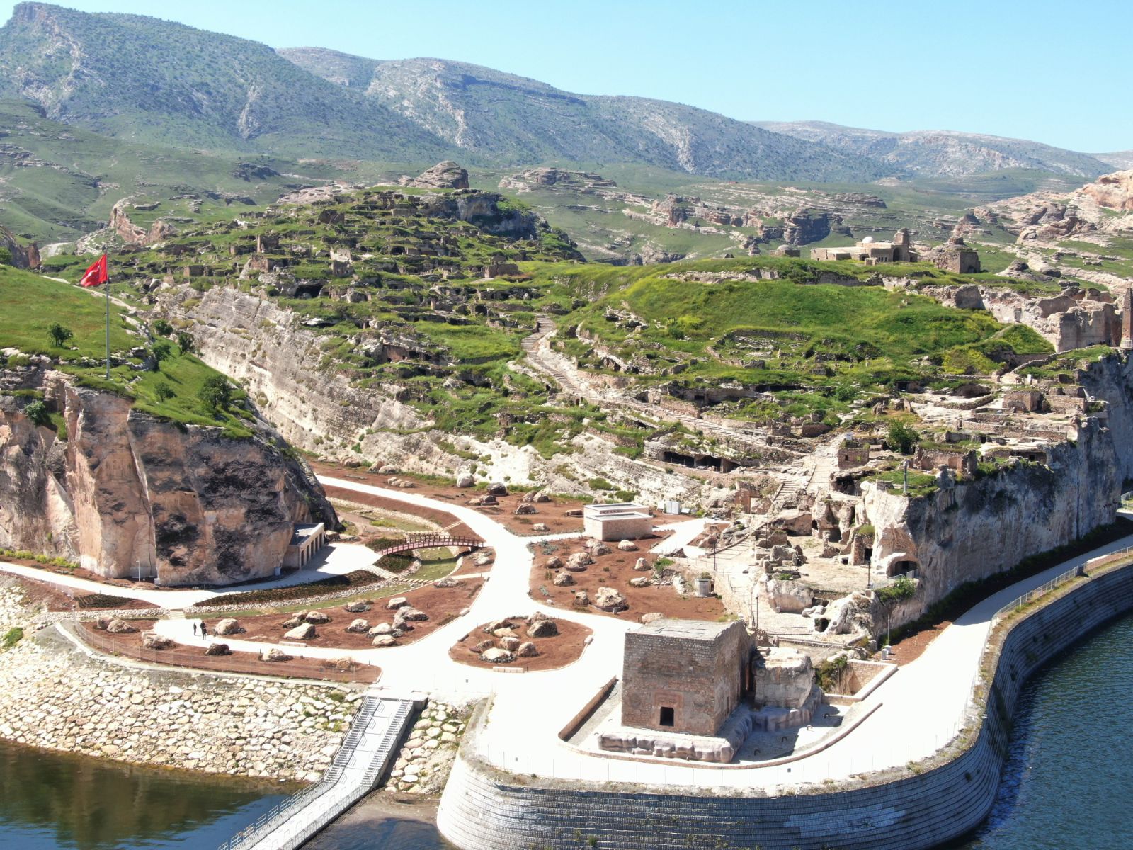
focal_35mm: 48
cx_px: 566
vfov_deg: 30.3
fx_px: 1571
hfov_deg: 39.7
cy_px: 425
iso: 100
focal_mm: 8.6
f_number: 3.8
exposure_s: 1/320
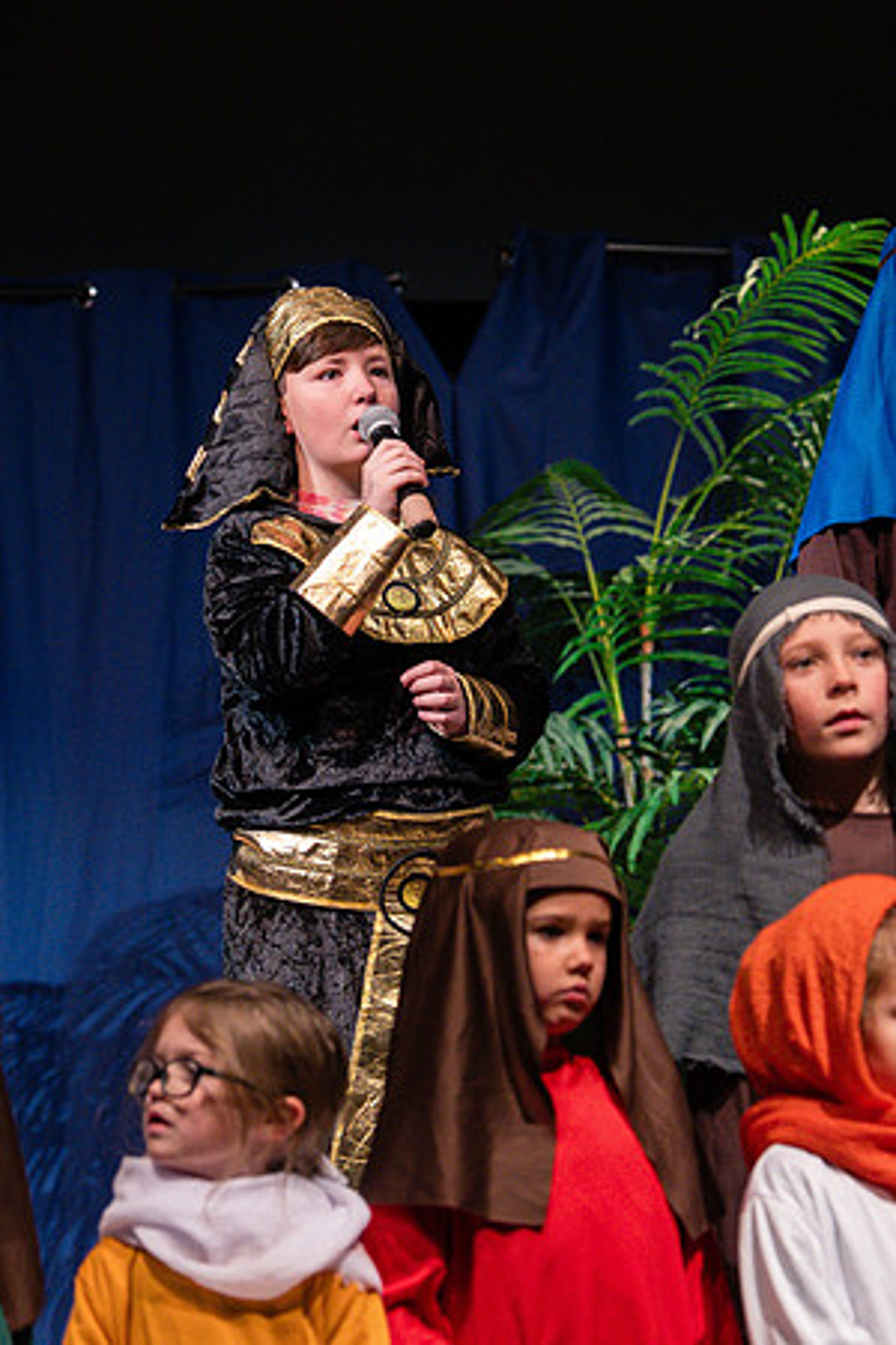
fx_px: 5724
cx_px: 349
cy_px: 565
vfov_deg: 13.4
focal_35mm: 153
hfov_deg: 8.9
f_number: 2.8
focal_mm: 70
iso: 1000
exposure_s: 1/320
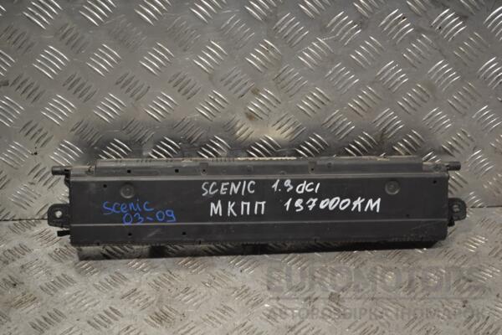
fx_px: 795
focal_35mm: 57
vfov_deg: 23.8
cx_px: 251
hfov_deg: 35.1
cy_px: 168
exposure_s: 1/80
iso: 400
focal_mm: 38
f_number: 5
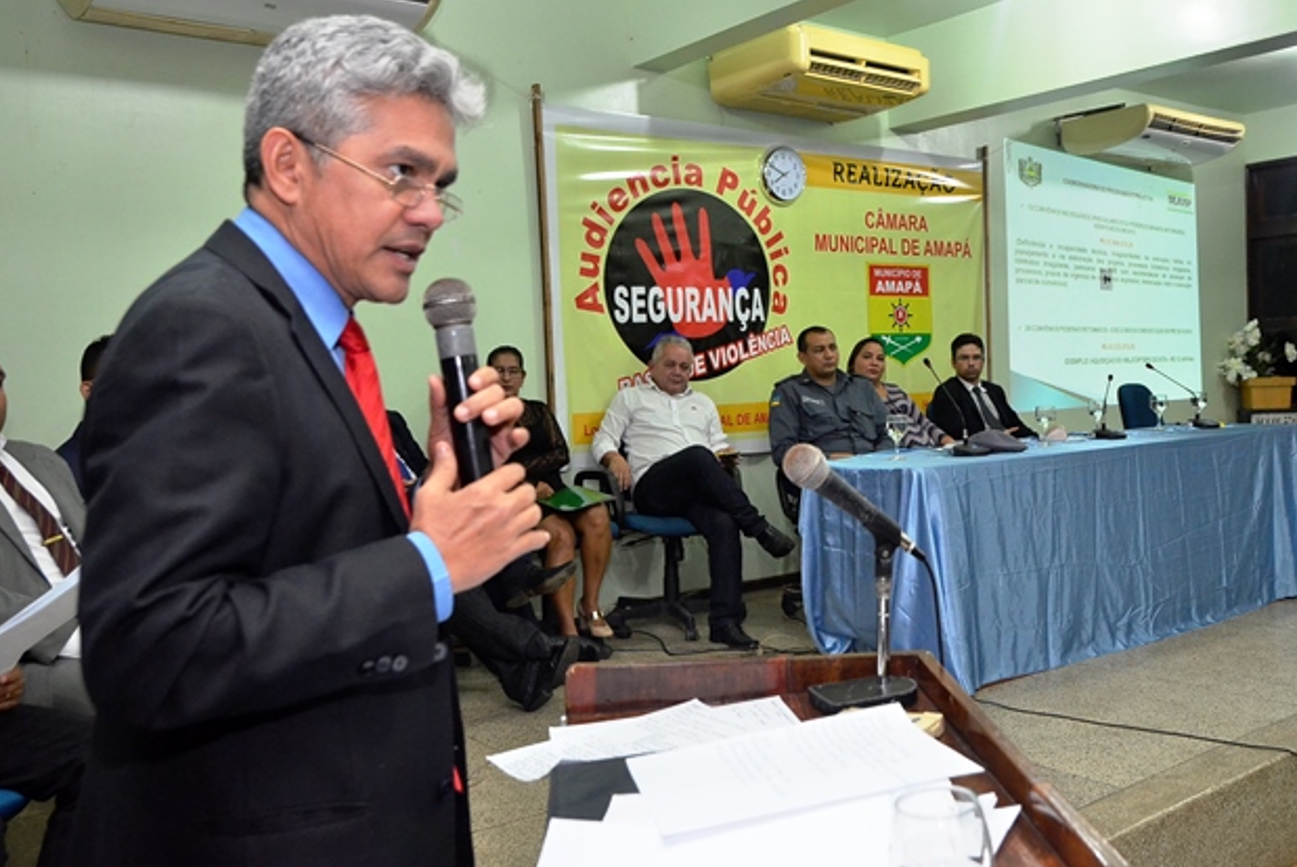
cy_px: 431
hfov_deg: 60.2
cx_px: 664
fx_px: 1118
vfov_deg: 42.4
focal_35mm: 31
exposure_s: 1/80
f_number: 4.5
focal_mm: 20
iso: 1600
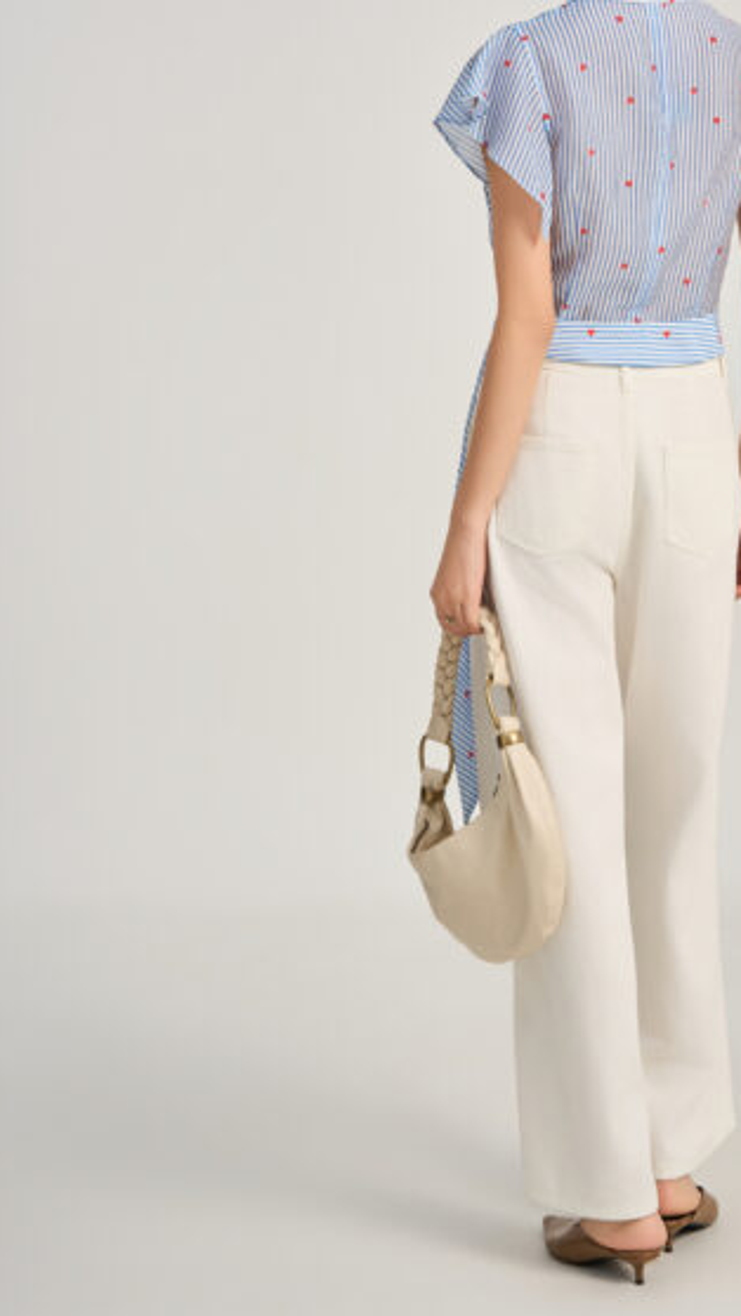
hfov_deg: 15.2
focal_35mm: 79
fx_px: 2759
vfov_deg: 26.8
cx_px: 597
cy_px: 506
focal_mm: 55
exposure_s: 1/160
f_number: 8
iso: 200
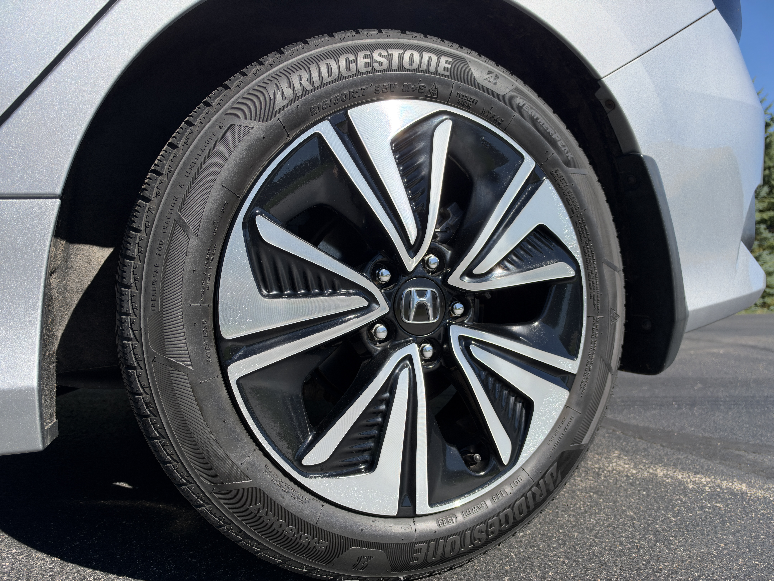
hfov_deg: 71.6
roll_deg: -1.7
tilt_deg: -0.7
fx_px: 537
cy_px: 290
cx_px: 387
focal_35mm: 24
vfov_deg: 56.8
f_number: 1.8
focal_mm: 6.93
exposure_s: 1/3226
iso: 80
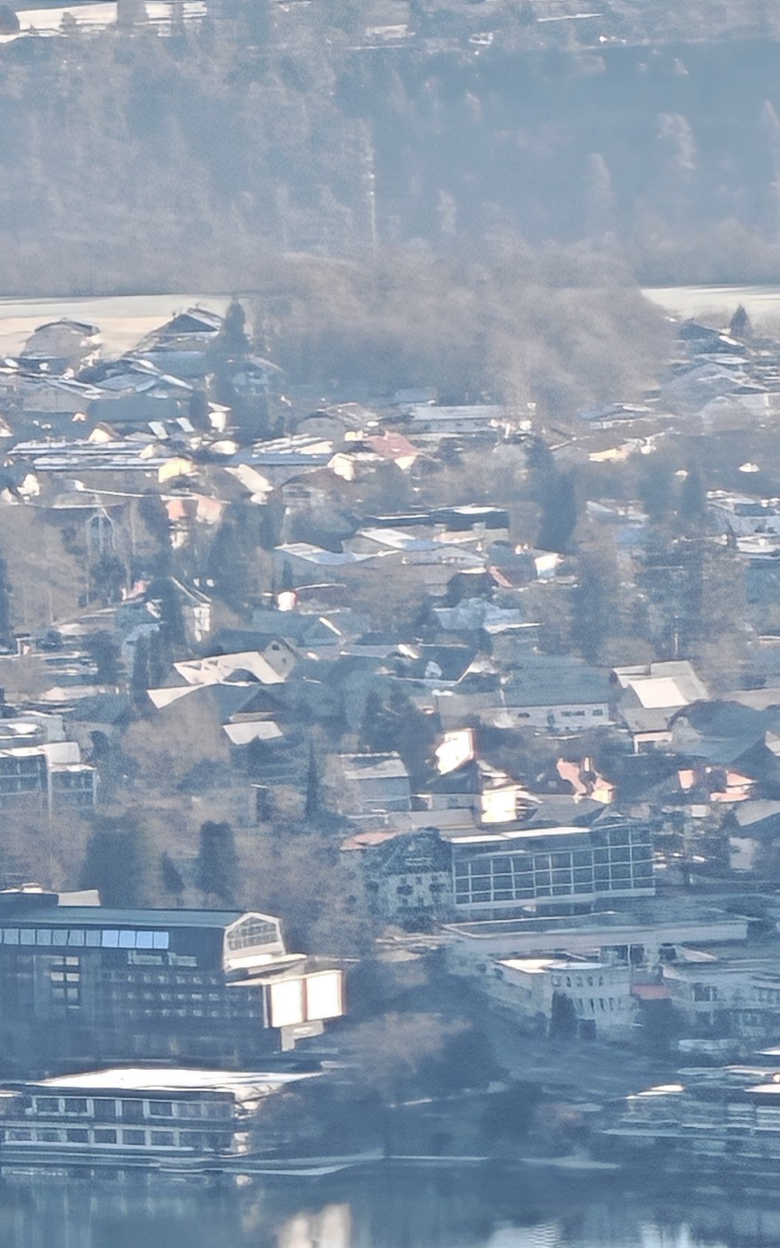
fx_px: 28706
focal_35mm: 844
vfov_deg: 2.5
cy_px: 624
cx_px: 425
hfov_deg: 1.6
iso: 80
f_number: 2.6
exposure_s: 1/170
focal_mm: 15.38
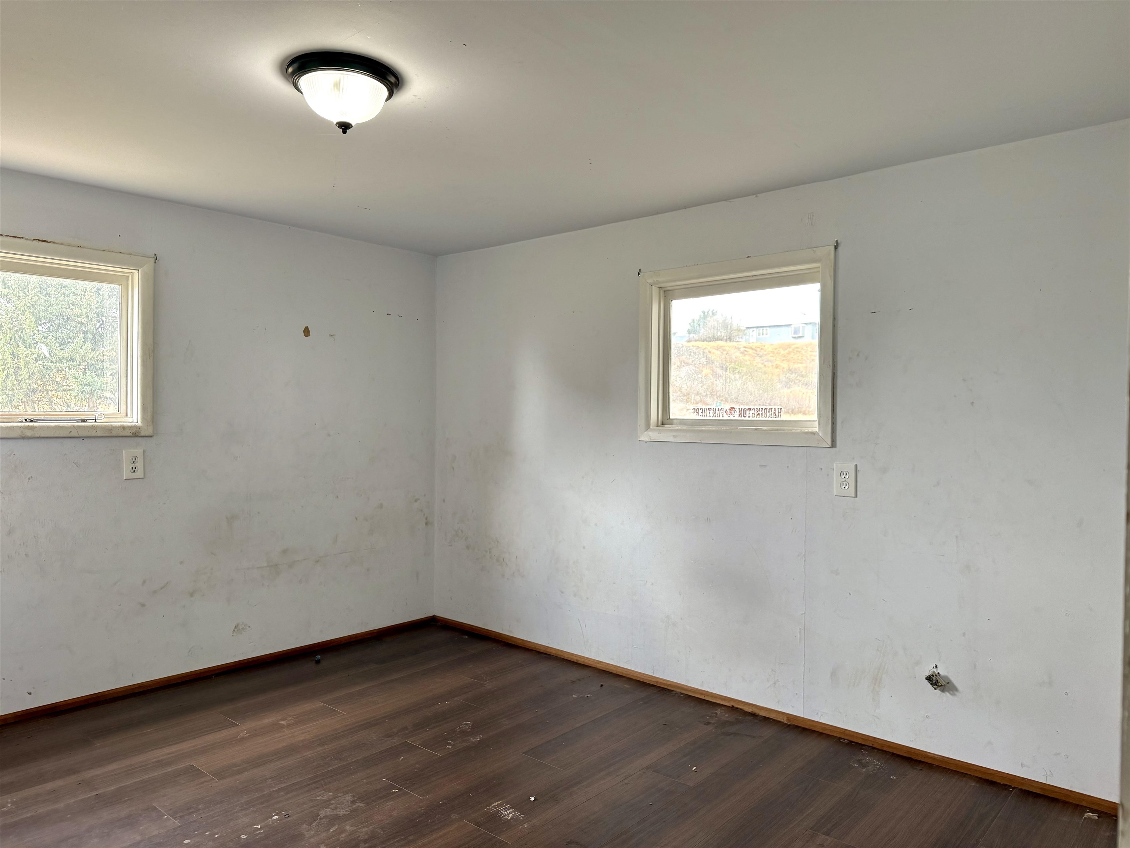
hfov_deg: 71.6
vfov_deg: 56.8
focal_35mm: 24
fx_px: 783
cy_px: 424
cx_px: 565
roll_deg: -0.5
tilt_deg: -1.3
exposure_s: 1/240
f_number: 1.78
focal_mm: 6.76
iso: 160
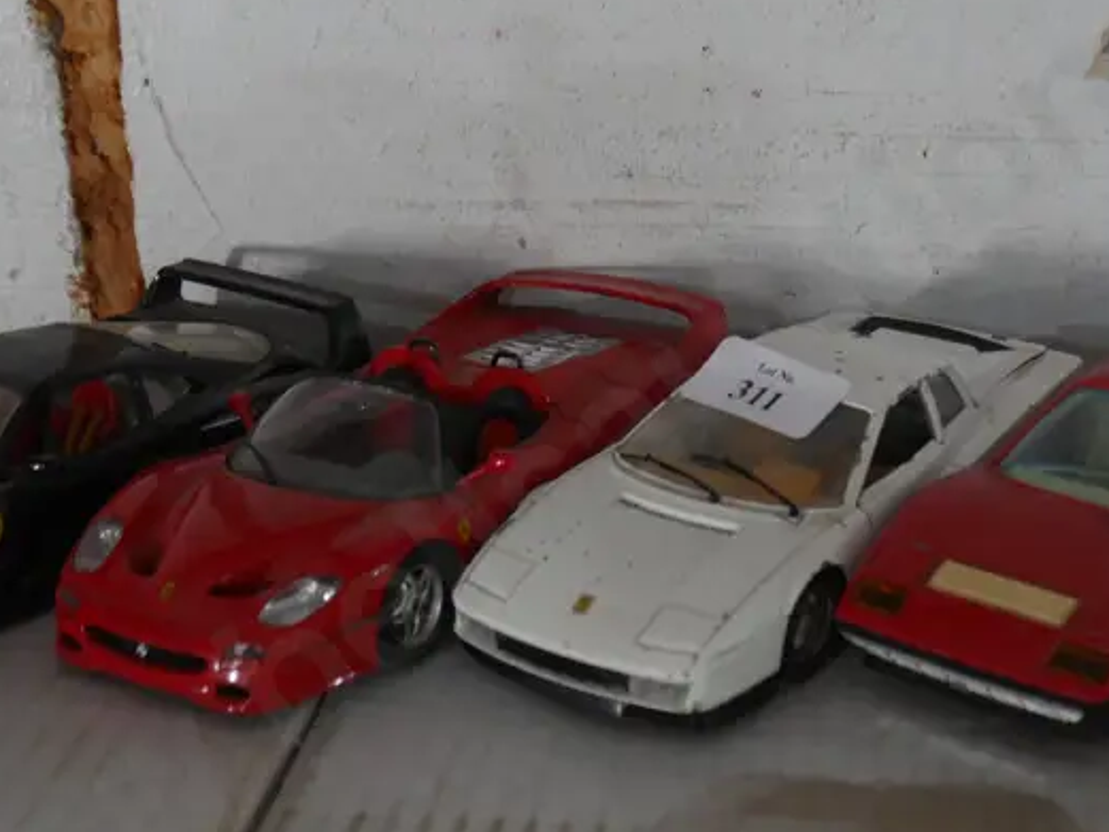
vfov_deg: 26.5
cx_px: 728
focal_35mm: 55
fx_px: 1762
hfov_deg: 34.6
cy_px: 360
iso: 800
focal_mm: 14
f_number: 3.5
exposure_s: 1/60
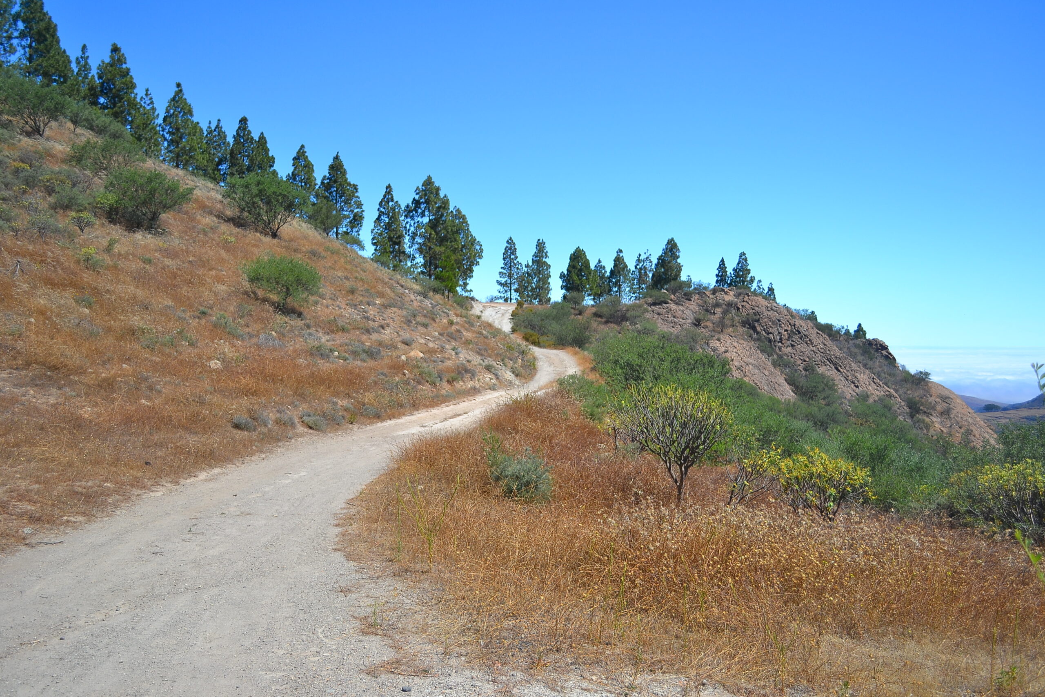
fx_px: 958
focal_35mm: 33
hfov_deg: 57.2
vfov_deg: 40.0
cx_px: 522
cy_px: 348
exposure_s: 1/1600
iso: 200
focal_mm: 22
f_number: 4
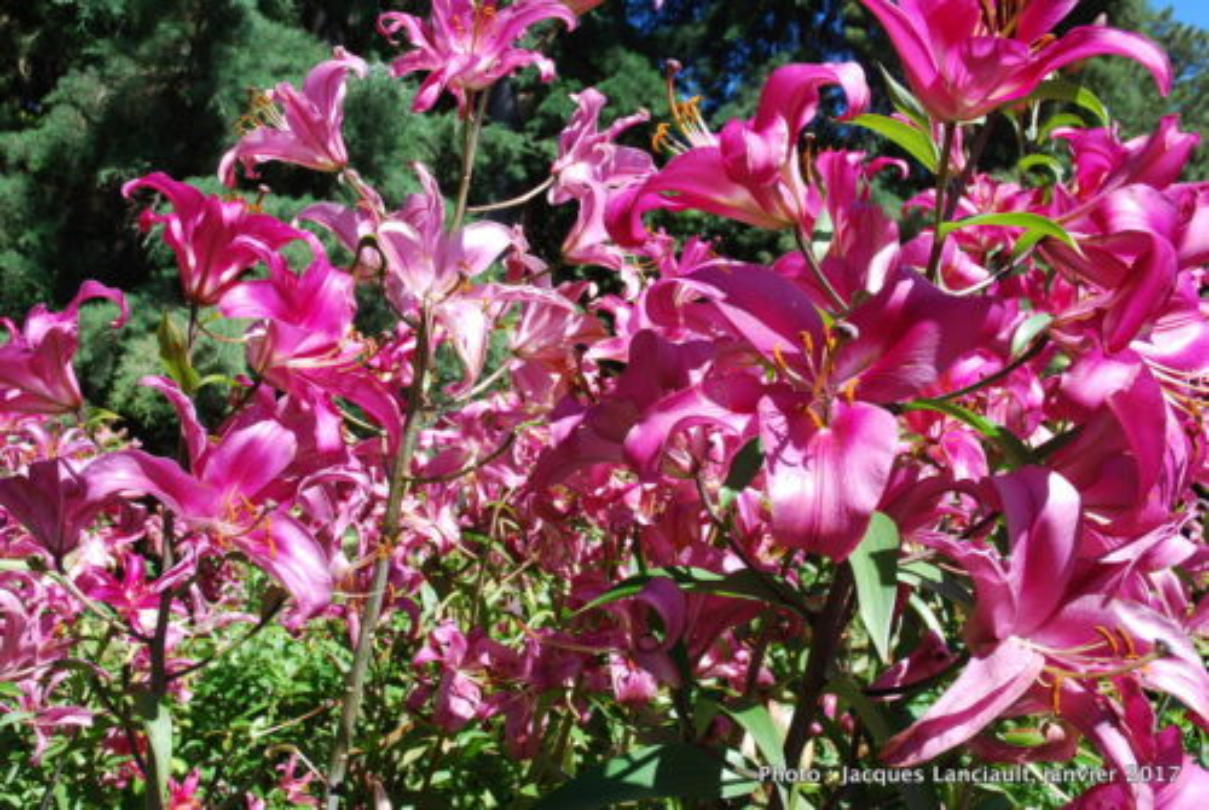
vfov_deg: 40.1
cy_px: 405
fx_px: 1110
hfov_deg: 57.2
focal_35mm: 33
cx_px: 604
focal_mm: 22
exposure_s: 1/100
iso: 100
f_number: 8
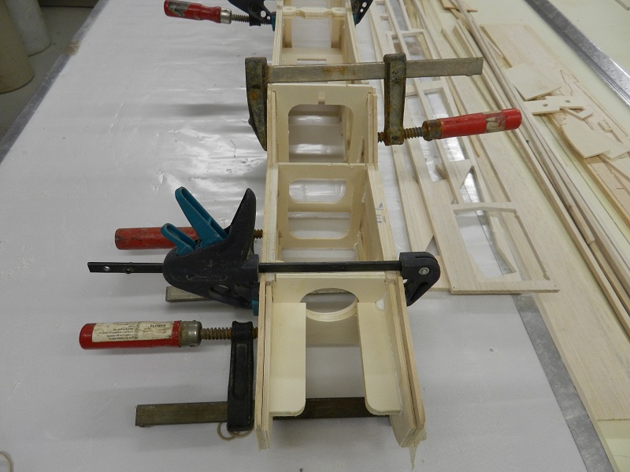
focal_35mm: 23
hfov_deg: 73.9
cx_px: 315
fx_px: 419
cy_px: 236
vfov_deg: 58.9
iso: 220
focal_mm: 4
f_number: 3.4
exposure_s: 1/30
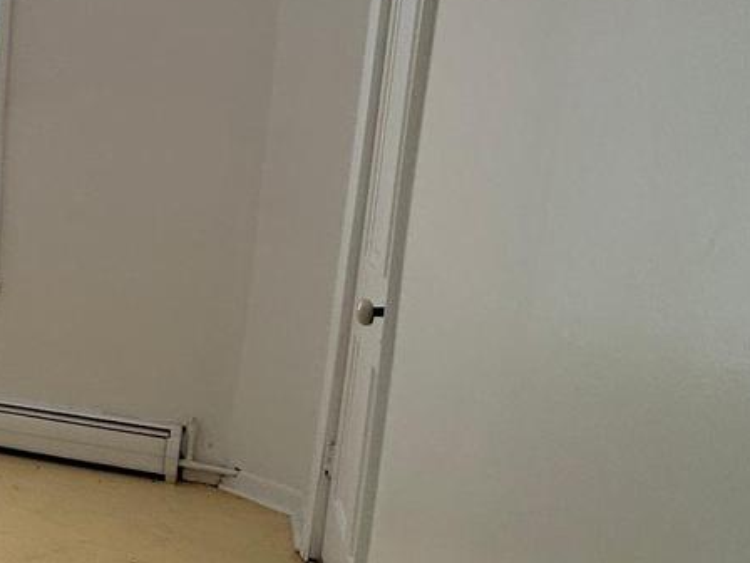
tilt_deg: -7.9
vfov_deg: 32.2
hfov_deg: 28.5
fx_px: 975
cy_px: 263
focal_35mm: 45
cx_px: -357
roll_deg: -0.7
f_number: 2.2
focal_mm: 2.22
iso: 125
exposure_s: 1/120
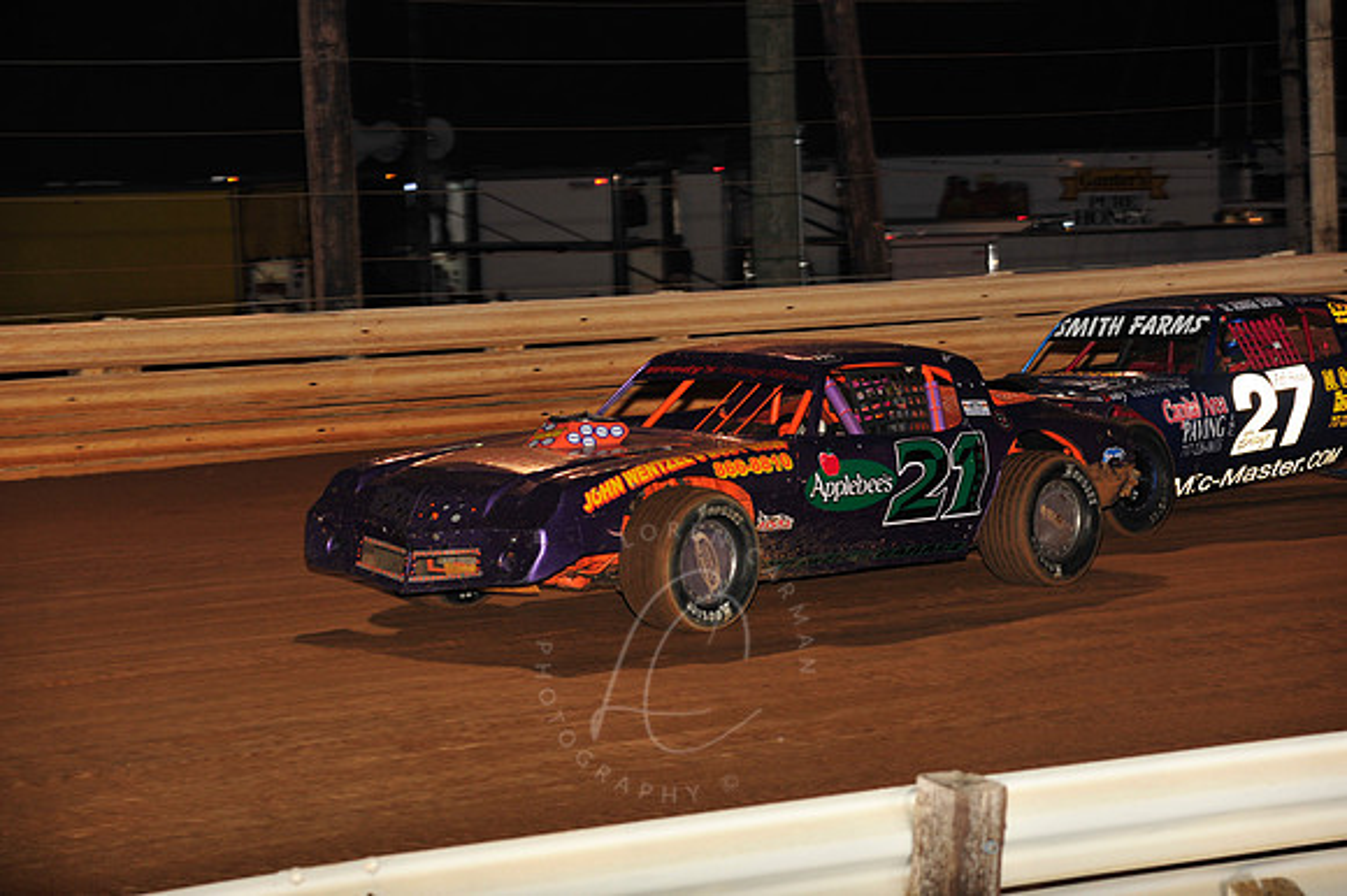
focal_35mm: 135
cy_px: 448
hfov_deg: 15.2
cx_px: 674
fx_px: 5048
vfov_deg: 10.1
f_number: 6.3
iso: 800
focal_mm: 135
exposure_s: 1/320
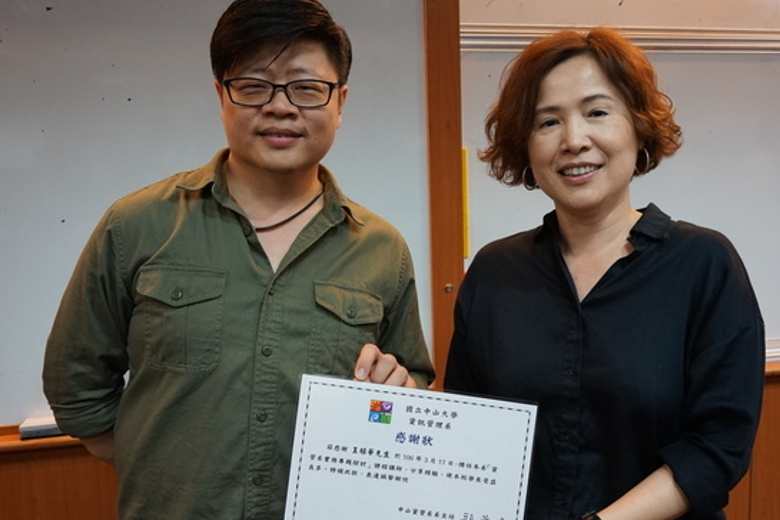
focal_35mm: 33
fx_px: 715
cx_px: 425
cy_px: 269
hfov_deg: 57.1
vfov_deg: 39.9
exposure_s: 1/60
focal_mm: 20
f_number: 4.5
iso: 1000
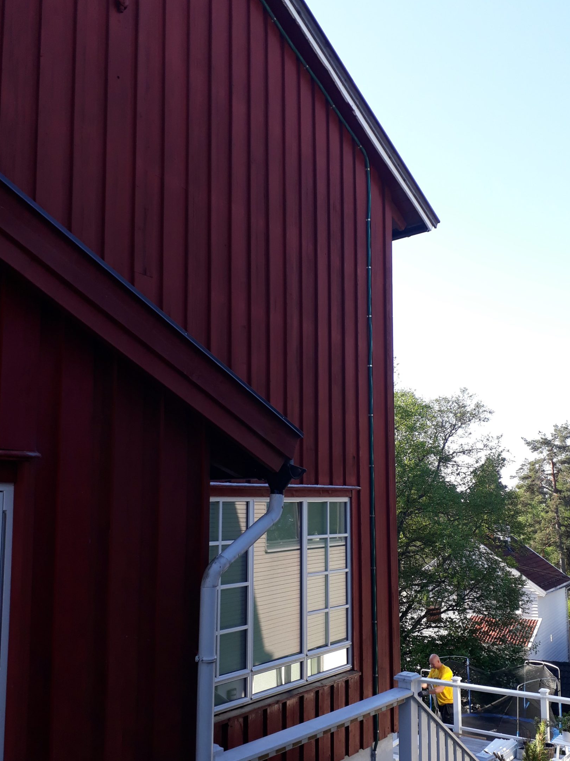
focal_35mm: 32
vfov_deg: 56.7
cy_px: 425
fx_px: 703
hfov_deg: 44.0
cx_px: 329
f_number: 1.9
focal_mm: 3.6
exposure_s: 1/414
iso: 40
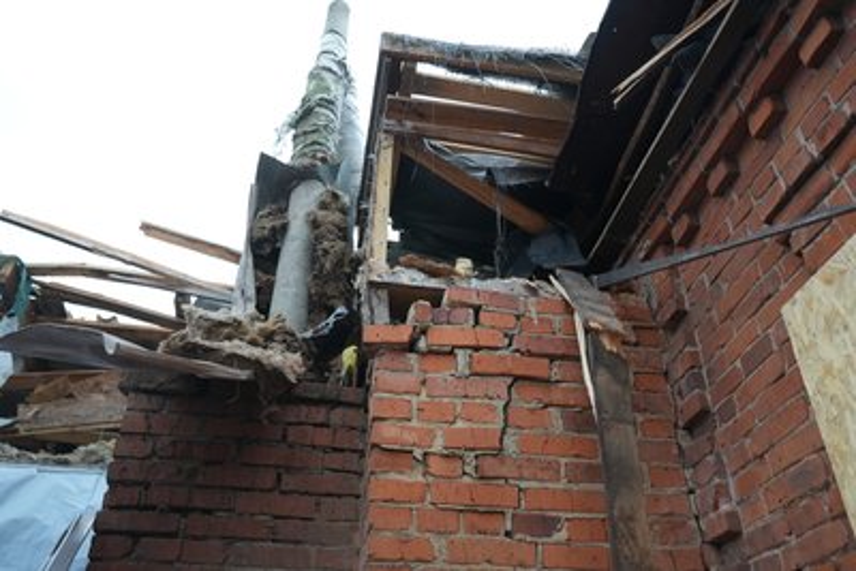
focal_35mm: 28
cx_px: 428
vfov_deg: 46.4
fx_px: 666
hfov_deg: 65.5
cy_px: 286
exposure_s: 1/200
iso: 1600
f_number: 3.5
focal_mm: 28
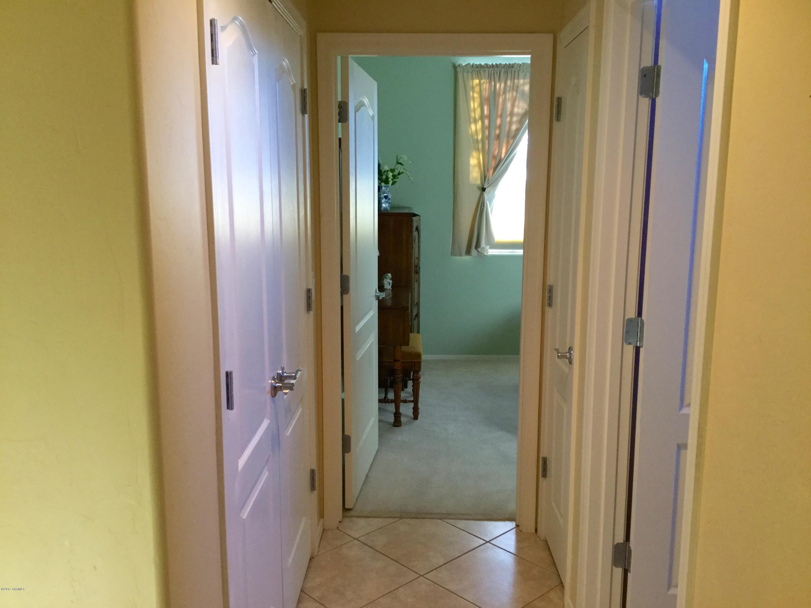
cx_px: 406
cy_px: 304
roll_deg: +0.2
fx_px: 726
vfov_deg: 45.4
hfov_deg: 58.4
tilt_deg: -10.9
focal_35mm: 31
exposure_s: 1/30
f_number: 2.4
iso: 80
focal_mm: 3.3
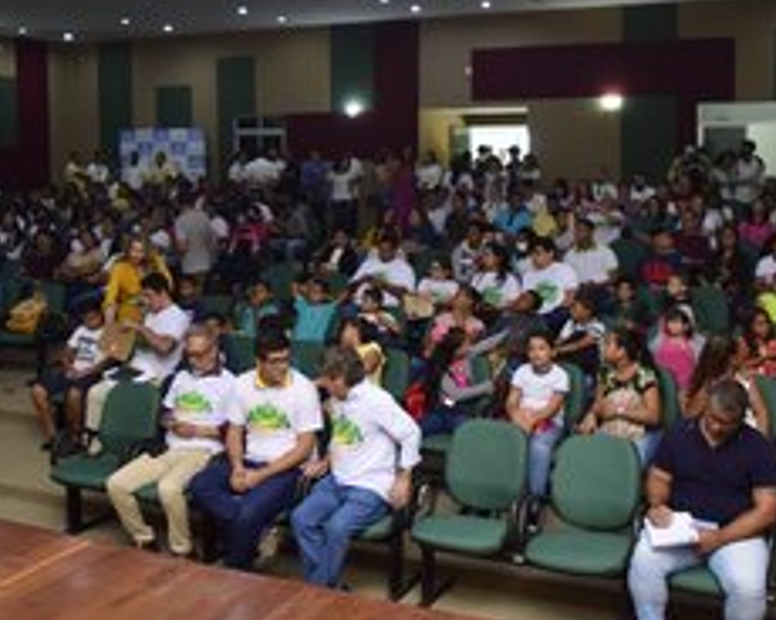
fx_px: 988
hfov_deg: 42.9
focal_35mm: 43
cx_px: 368
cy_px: 232
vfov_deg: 34.7
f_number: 3.5
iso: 1250
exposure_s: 1/160
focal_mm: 18
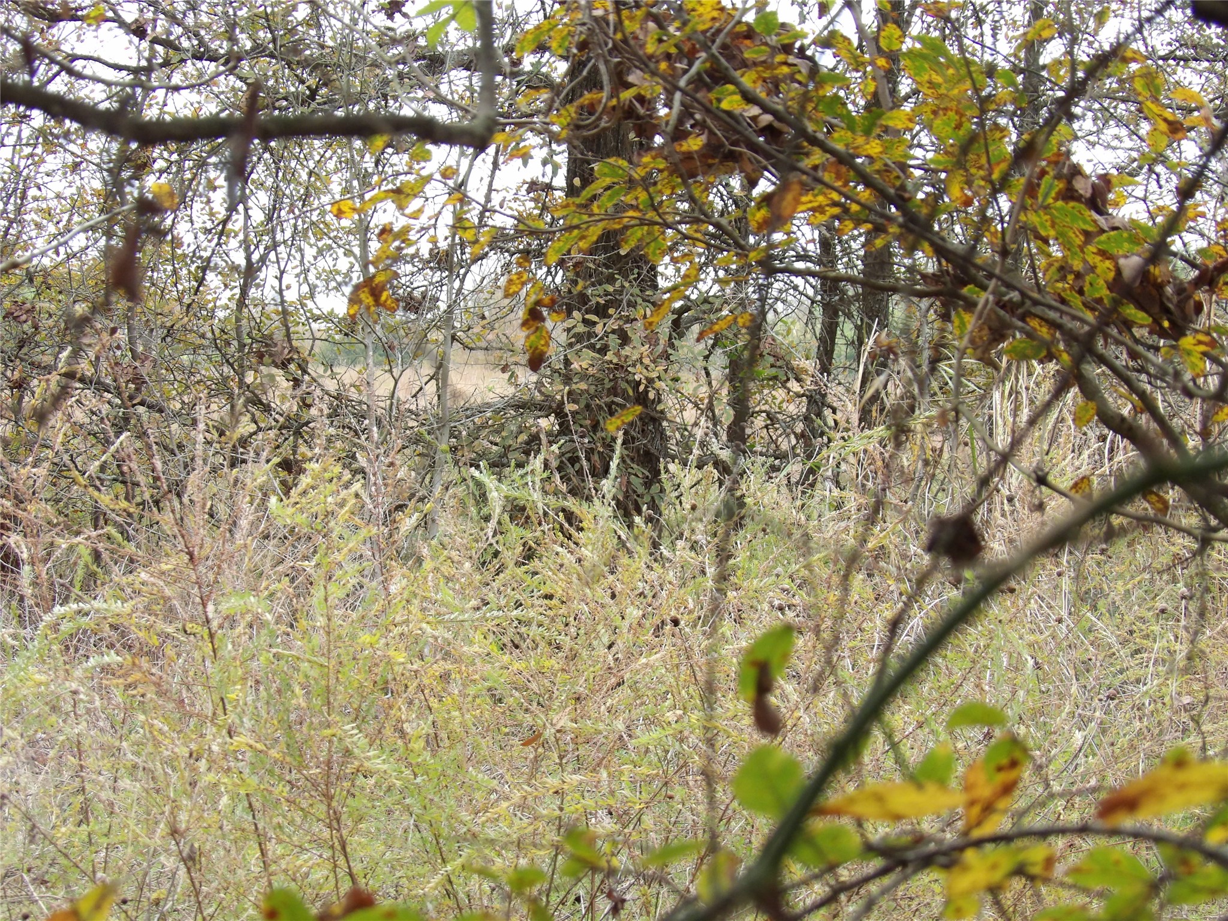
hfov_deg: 19.3
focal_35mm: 102
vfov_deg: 14.5
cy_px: 460
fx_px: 3618
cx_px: 614
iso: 191
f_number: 4.2
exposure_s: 1/100
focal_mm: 18.2
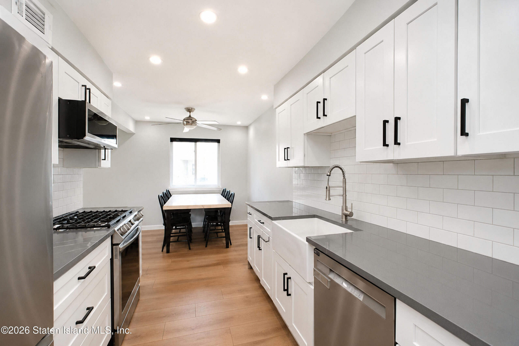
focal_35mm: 15
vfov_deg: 77.3
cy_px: 173
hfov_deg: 100.4
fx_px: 216
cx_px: 260
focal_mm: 10
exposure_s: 1/80
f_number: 8
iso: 1600
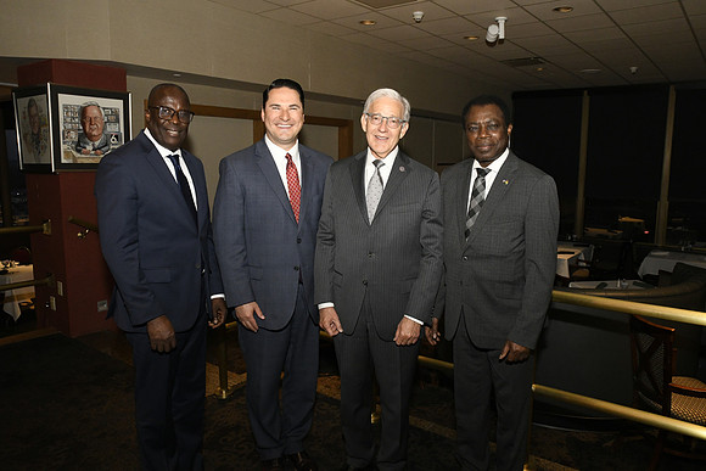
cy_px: 236
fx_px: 510
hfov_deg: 69.4
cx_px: 353
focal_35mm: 26
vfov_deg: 49.6
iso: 6400
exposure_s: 1/60
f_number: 11
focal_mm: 26
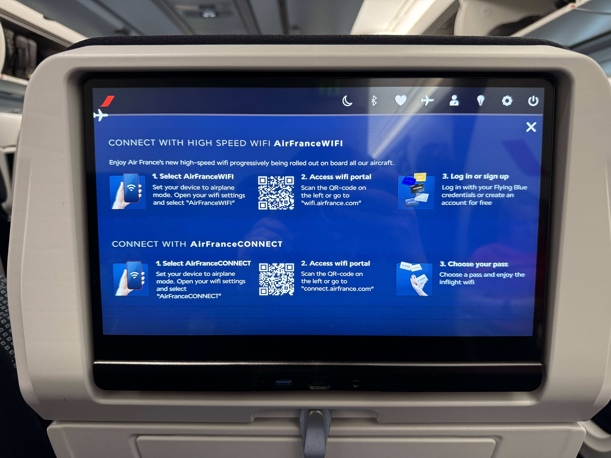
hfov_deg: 71.6
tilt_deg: -10.0
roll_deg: +0.8
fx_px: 424
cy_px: 229
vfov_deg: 56.8
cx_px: 306
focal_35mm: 24
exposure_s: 1/54
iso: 400
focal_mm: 6.76
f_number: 1.78
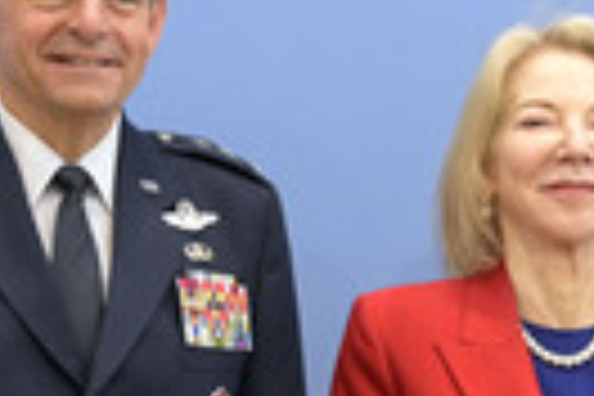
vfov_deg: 9.1
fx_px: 2475
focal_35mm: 150
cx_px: 533
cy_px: 374
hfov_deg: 13.6
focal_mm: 44
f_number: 5.6
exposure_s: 1/400
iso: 5000
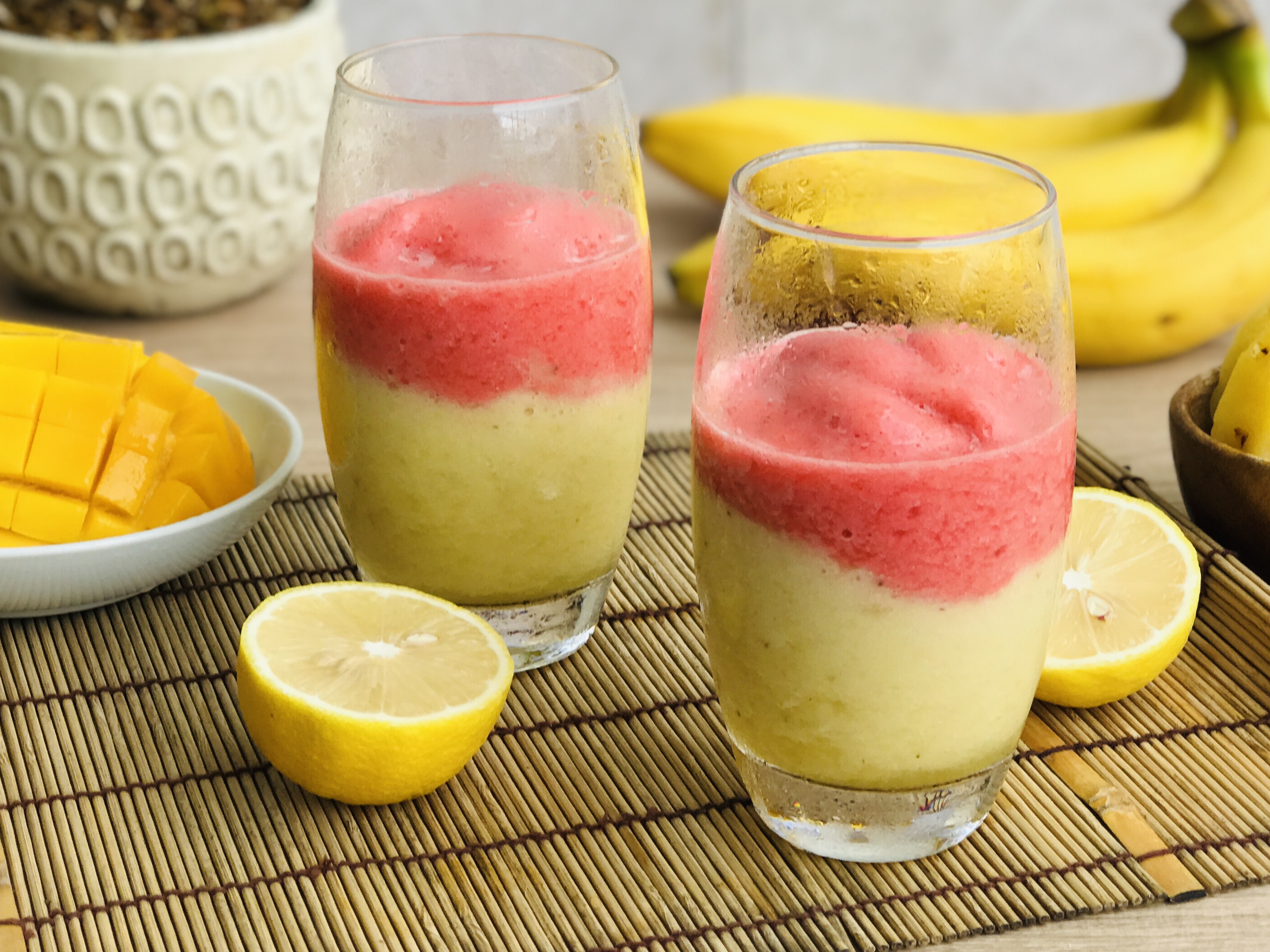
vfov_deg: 17.9
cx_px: 730
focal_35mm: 82
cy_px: 309
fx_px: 3008
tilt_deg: -19.4
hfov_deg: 23.8
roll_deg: -0.2
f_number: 2.8
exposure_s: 1/201
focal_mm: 6.6
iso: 20
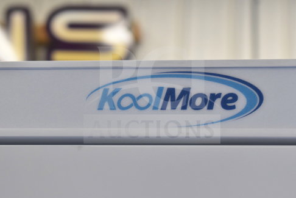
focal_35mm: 104
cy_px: 95
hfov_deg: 19.7
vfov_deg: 13.2
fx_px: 852
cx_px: 152
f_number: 5.6
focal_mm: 55
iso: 1250
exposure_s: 1/100
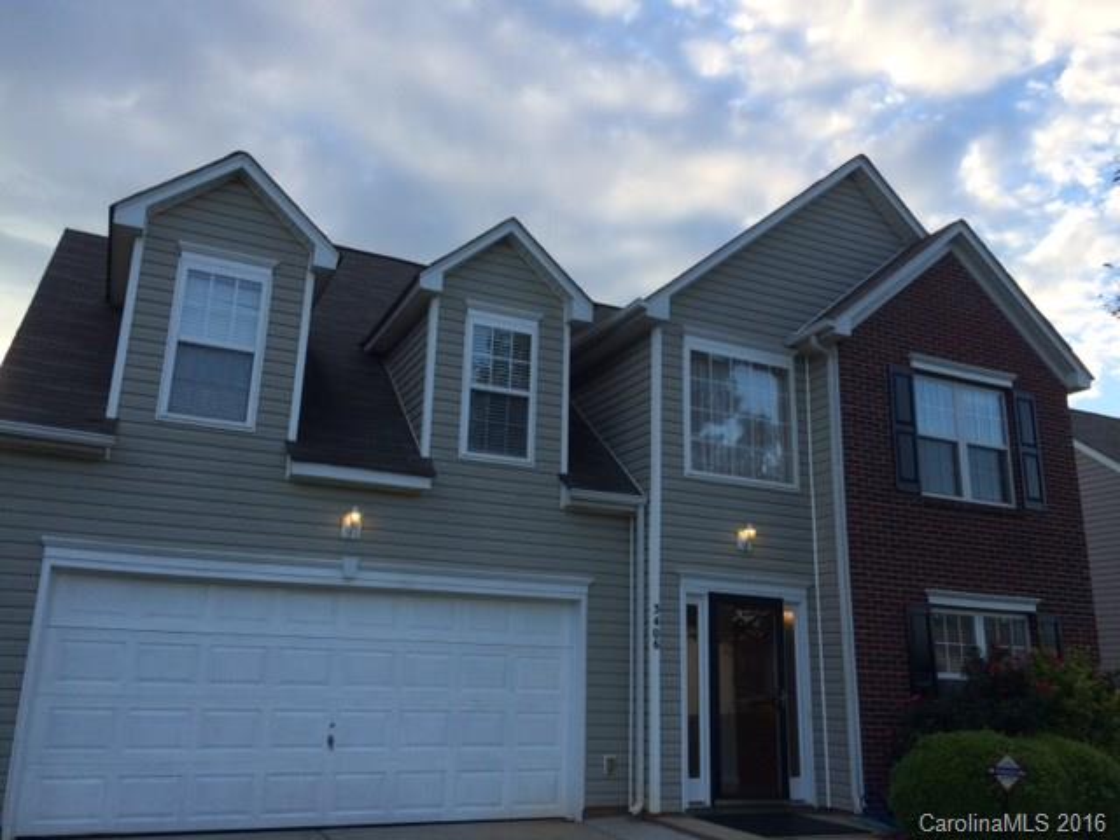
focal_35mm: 29
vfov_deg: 48.2
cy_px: 420
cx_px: 560
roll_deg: -1.2
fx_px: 938
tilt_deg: +14.9
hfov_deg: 61.7
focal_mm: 4.15
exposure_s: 1/562
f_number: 2.2
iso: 32
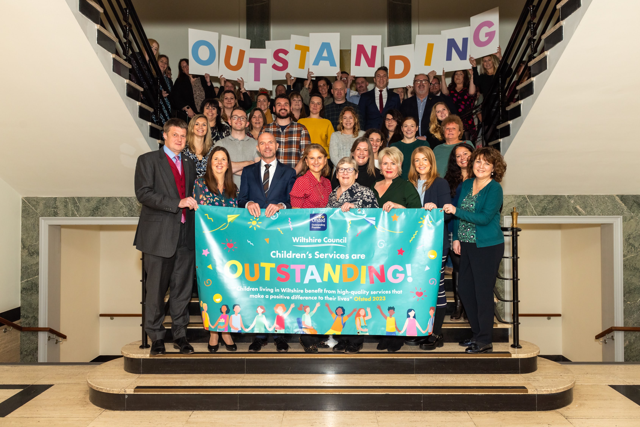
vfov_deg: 49.3
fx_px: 465
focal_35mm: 26
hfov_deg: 69.1
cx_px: 322
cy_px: 194
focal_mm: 24
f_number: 5.6
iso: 1000
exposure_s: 1/125
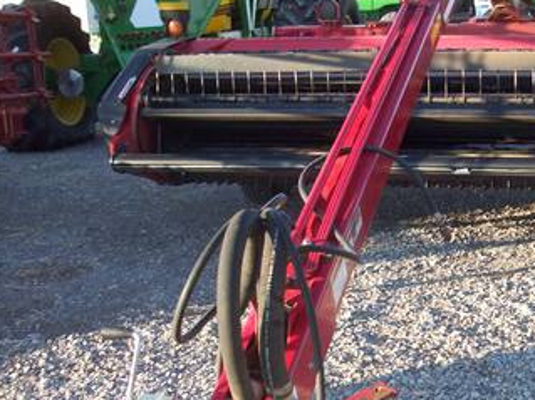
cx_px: 448
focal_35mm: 58
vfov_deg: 25.0
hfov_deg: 32.1
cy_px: 288
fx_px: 896
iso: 64
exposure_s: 1/156
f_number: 2.8
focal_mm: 5.7
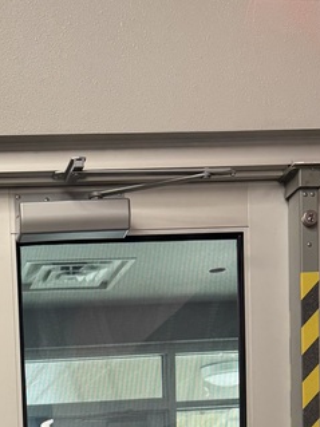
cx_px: -48
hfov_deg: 18.3
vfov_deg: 21.0
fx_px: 950
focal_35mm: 77
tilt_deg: -6.5
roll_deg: +5.5
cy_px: 664
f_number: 1.78
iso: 160
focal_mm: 6.76
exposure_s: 1/120
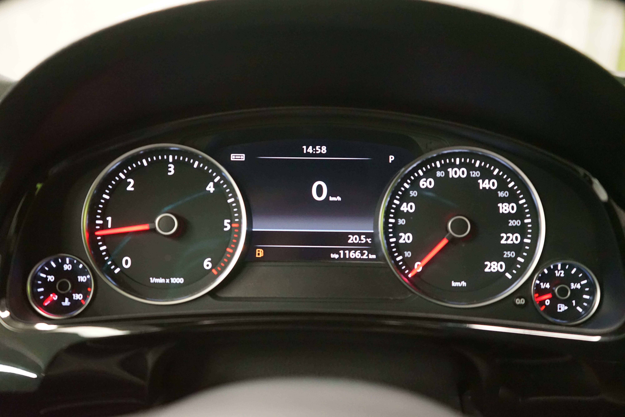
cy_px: 208
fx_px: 556
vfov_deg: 41.1
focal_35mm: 32
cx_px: 312
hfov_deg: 58.7
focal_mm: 32
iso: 6400
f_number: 4
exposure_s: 1/30
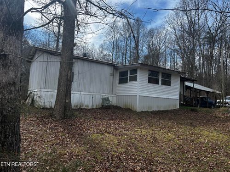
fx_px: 173
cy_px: 86
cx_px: 115
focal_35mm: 26
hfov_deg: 67.3
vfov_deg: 53.1
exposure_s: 1/2299
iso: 50
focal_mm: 5.7
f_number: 1.5
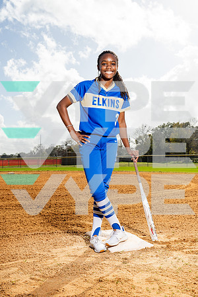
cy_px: 148
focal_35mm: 45
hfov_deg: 29.9
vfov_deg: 43.6
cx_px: 99
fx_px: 371
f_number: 8
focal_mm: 45
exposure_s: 1/250
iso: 100
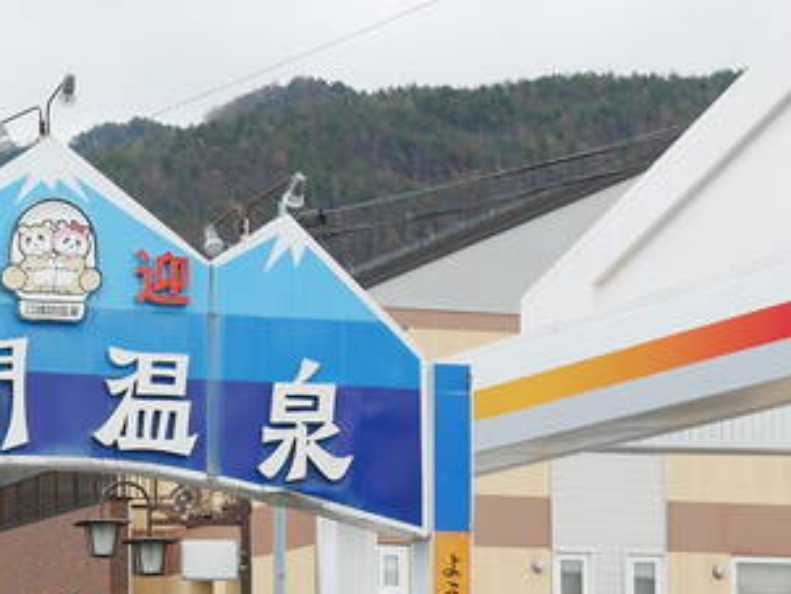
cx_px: -86
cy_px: 509
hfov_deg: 12.2
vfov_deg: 9.3
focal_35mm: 159
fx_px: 3636
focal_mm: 20
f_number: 3.2
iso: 200
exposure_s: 1/320
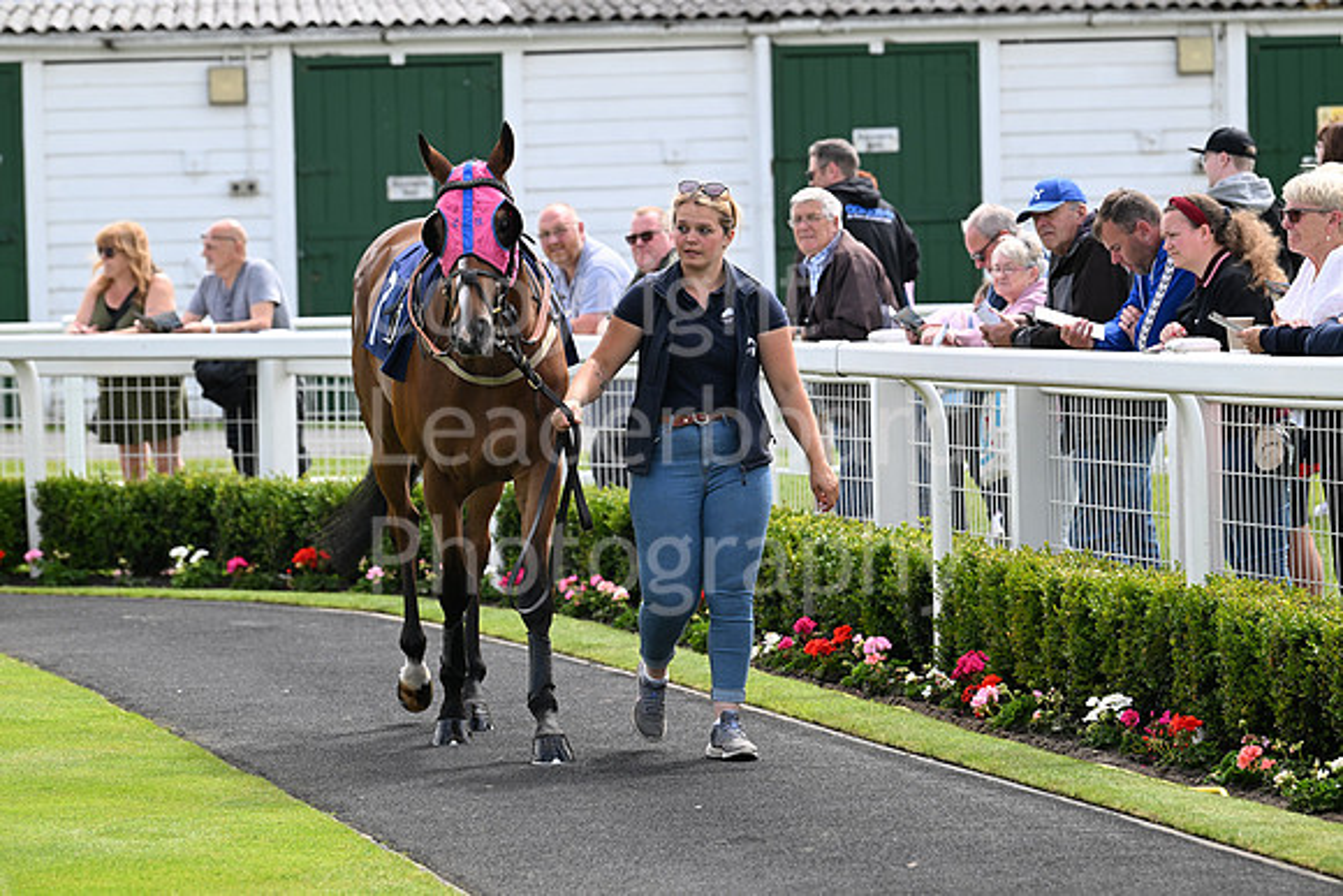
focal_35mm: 175
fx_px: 6530
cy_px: 448
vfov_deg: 7.9
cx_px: 672
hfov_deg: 11.7
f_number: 5.6
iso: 400
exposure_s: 1/1000
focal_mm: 175
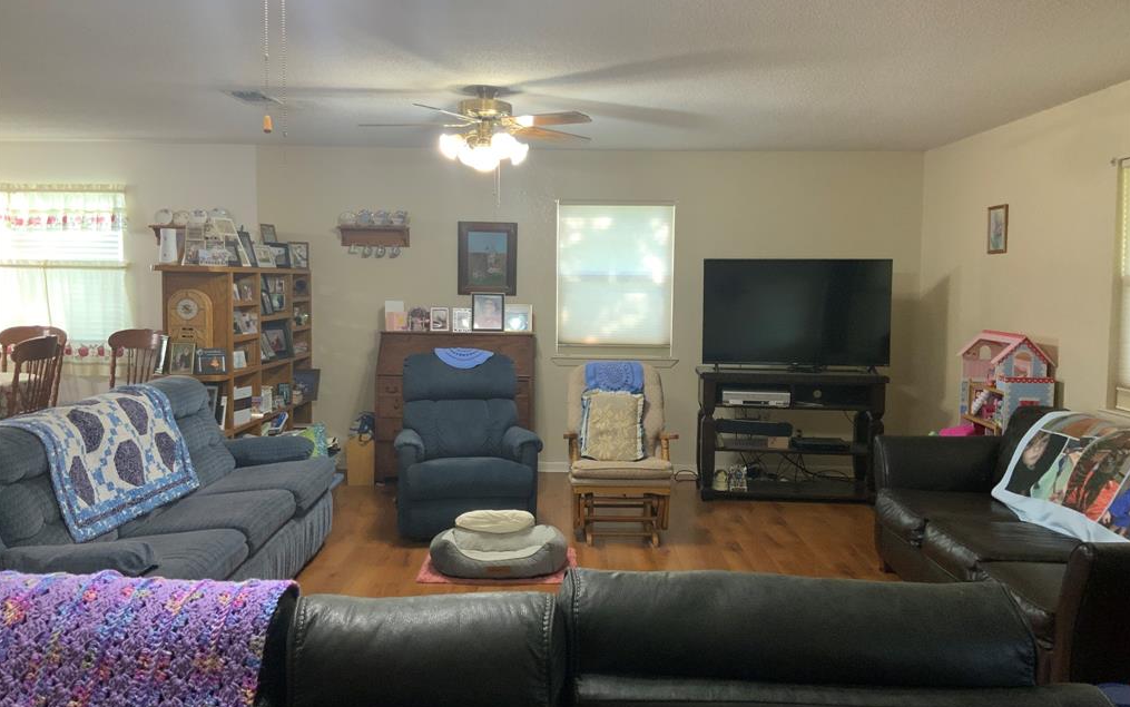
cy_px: 347
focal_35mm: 31
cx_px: 563
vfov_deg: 40.6
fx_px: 955
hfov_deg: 61.2
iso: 160
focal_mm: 3
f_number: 1.8
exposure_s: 1/60
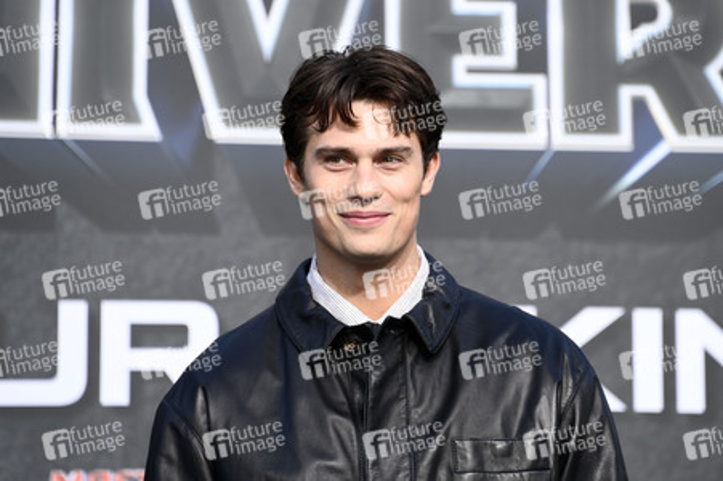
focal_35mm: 300
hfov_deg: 6.9
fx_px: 6020
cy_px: 240
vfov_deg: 4.6
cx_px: 362
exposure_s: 1/250
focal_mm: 300
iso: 250
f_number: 6.3
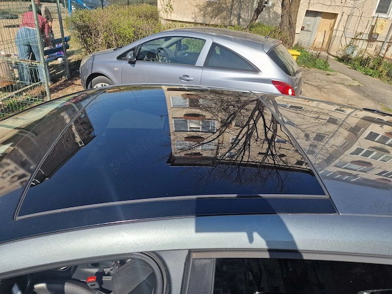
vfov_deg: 58.9
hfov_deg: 73.9
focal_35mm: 23
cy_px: 147
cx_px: 196
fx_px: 260
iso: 50
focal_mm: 6.4
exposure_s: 1/990
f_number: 1.8
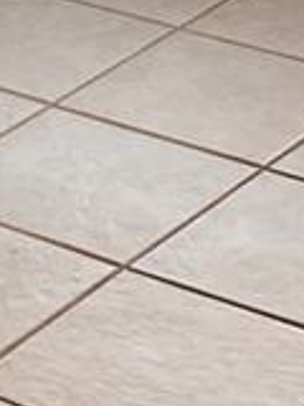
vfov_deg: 9.0
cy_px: -358
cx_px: -284
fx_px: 2459
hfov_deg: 6.9
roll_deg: +2.2
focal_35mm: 210
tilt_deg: -14.1
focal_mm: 3.99
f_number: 1.8
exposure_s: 1/60
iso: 80
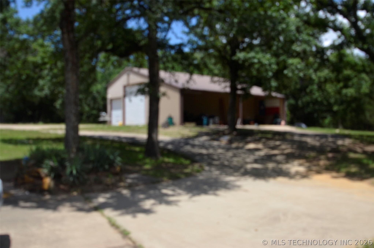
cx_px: 187
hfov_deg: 53.2
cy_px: 124
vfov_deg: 36.7
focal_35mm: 36
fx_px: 373
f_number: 8
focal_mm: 24
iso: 140
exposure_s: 1/250
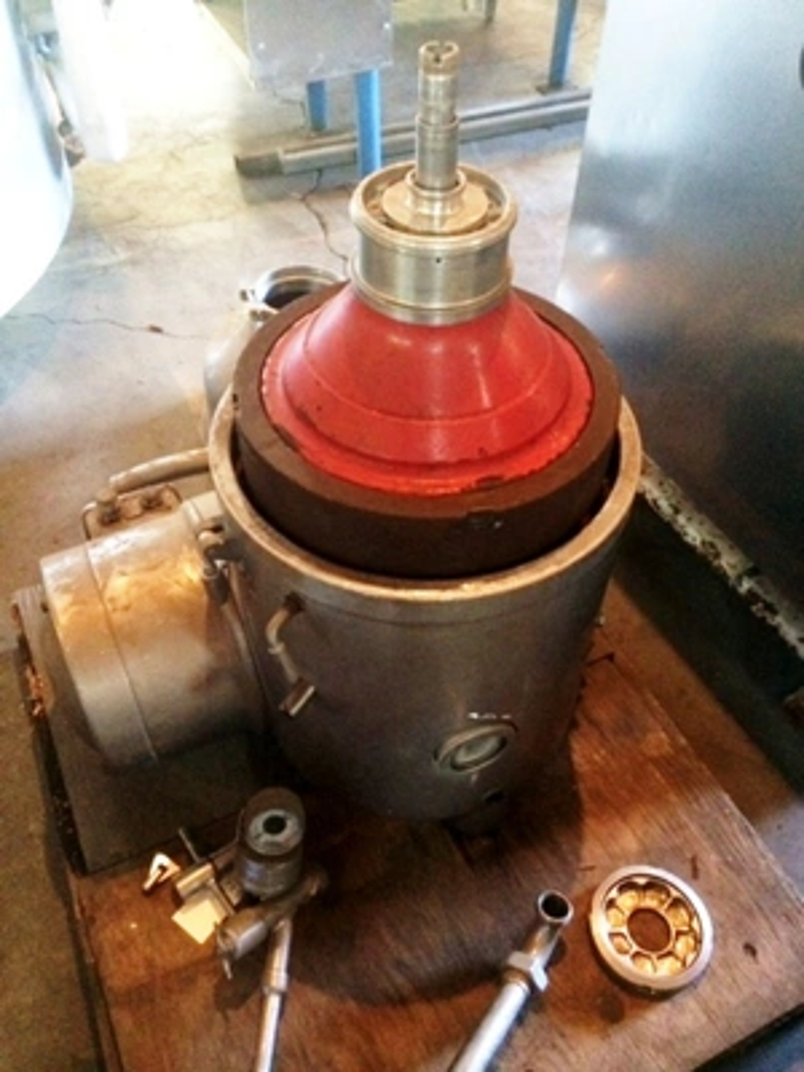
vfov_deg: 60.0
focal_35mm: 30
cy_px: 536
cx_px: 402
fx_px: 929
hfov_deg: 46.8
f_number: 2.2
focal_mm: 4.12
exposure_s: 1/15
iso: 500
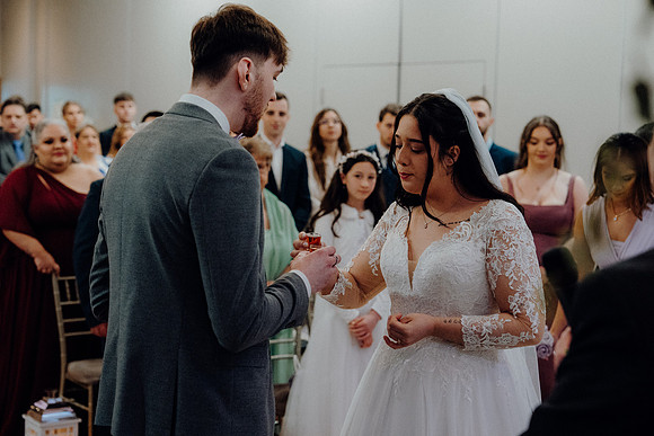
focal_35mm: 64
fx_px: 1163
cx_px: 327
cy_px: 218
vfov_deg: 21.3
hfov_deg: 31.4
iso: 5000
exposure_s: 1/200
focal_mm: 64
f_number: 3.5
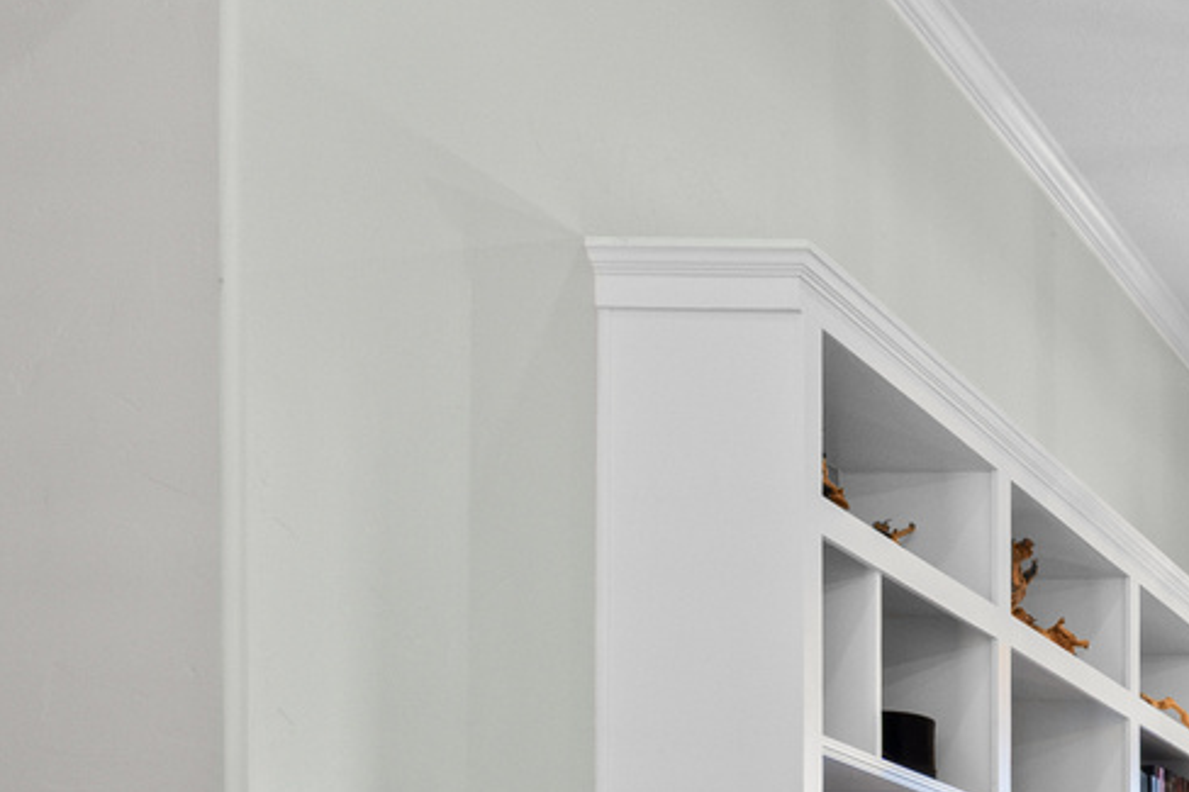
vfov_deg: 19.3
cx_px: 1844
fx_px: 2080
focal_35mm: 63
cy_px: 1122
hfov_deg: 24.1
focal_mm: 10
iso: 320
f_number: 9
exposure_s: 1/4
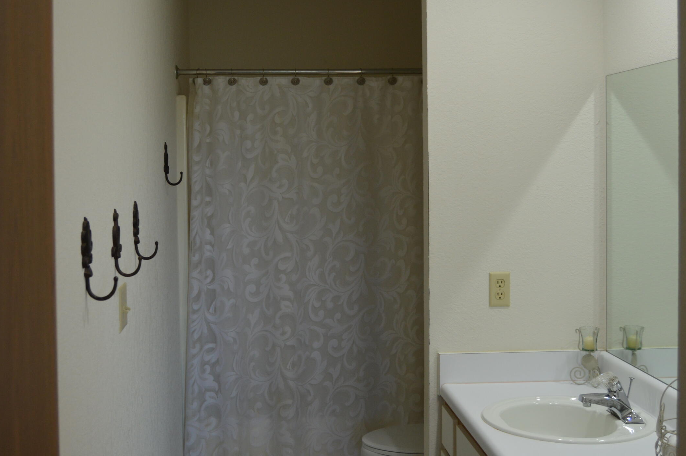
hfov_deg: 41.8
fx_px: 895
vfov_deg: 28.5
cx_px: 289
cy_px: 176
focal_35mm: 47
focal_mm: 22
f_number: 3.5
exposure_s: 1/60
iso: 400
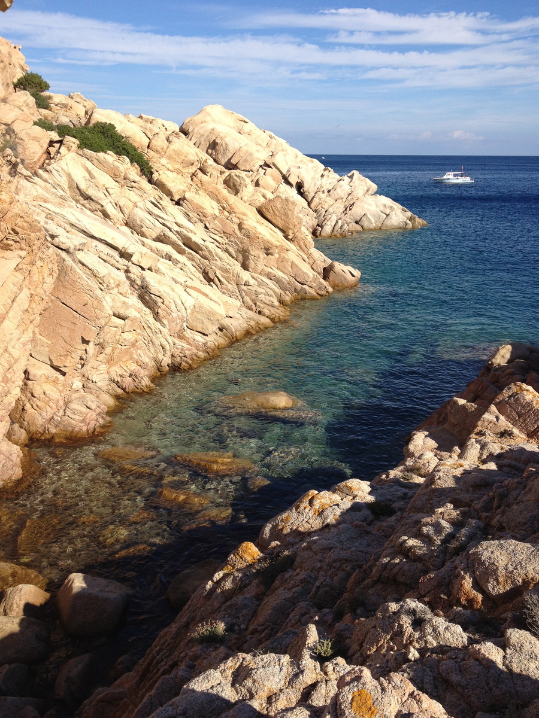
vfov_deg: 52.6
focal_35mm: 35
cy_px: 359
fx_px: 727
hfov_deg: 40.7
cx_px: 270
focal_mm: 4.28
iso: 64
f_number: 2.4
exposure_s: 1/1623
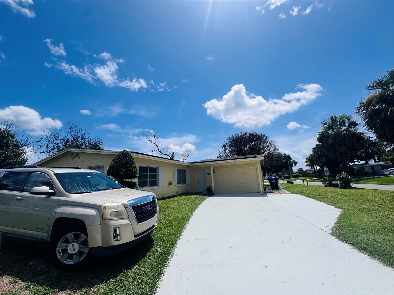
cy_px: 148
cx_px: 197
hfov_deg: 102.1
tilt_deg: +10.7
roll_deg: +2.5
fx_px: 159
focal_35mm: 14
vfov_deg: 85.7
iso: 40
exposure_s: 1/4132
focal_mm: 2.22
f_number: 2.2
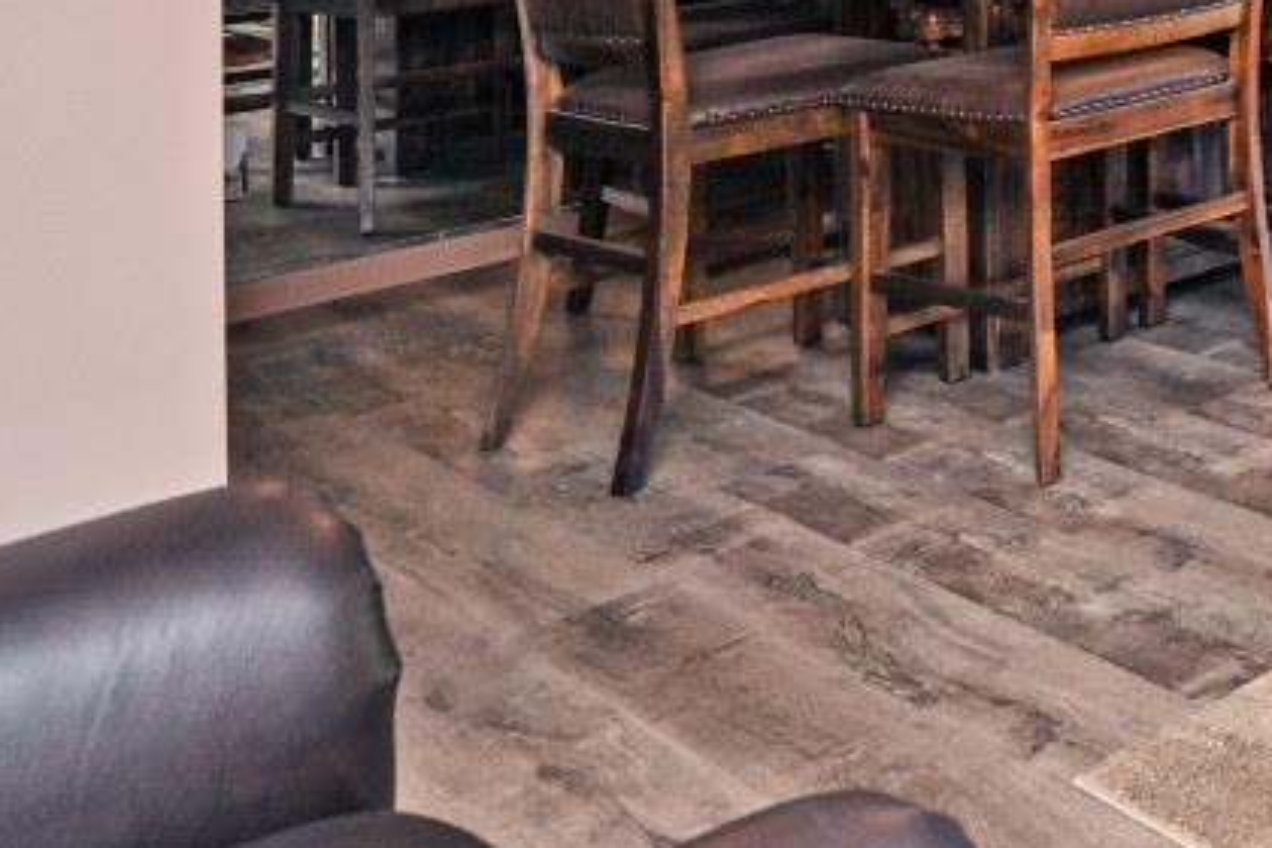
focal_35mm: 50
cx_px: 2047
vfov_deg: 23.1
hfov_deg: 25.5
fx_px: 1767
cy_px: -336
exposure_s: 1/80
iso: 200
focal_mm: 14
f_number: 4.5
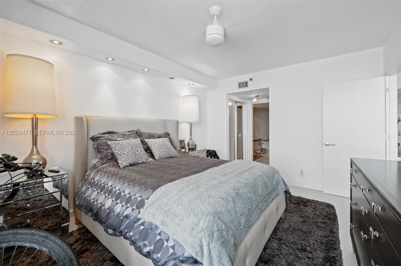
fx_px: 156
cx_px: 200
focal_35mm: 14
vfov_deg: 81.1
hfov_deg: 104.3
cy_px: 133
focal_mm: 14
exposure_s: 1/5
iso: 200
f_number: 8
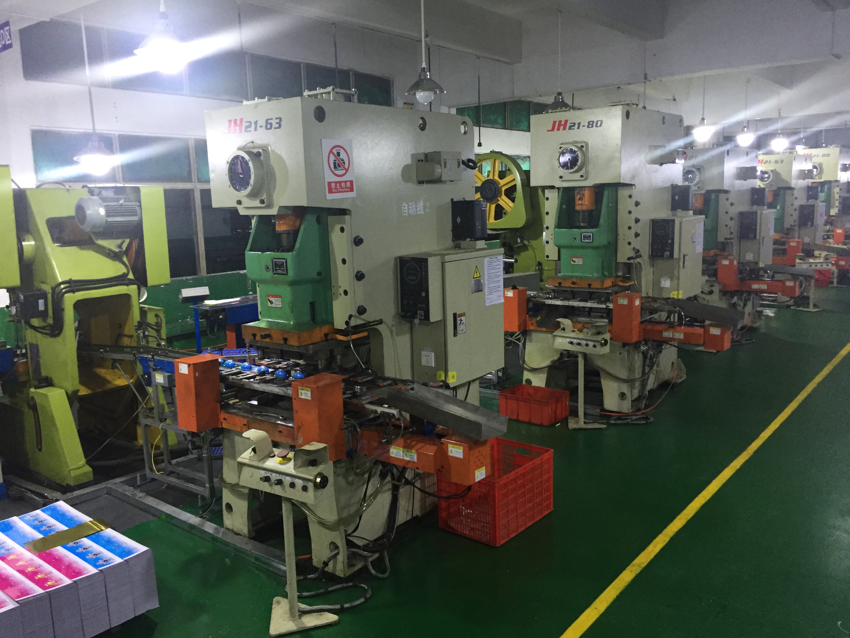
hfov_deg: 61.7
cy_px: 319
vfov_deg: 48.2
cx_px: 425
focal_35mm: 29
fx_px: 712
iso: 200
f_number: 2.2
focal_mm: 4.15
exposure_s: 1/33
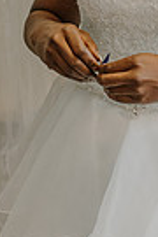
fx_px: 770
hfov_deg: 11.6
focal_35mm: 117
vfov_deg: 17.2
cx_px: 156
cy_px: 11
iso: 1600
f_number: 2.2
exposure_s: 1/1000
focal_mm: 35
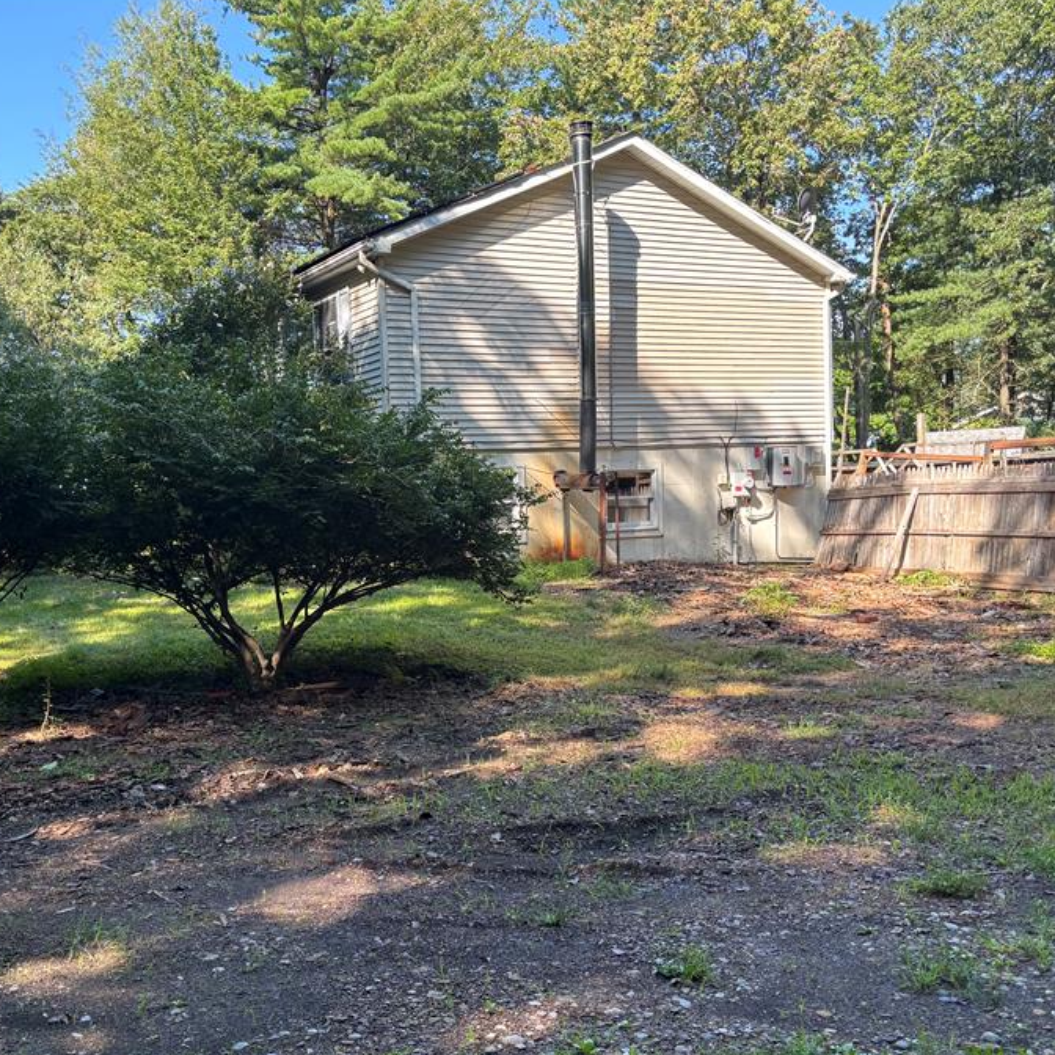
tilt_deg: -4.6
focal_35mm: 35
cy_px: 589
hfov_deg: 47.0
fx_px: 1207
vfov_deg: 47.1
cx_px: 429
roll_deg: +2.5
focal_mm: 5.96
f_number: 1.6
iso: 50
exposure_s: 1/298
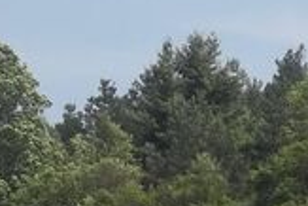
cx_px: 236
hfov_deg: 6.0
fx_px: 2954
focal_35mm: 345
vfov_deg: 4.0
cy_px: 257
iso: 80
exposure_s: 1/400
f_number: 5.9
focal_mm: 24.5
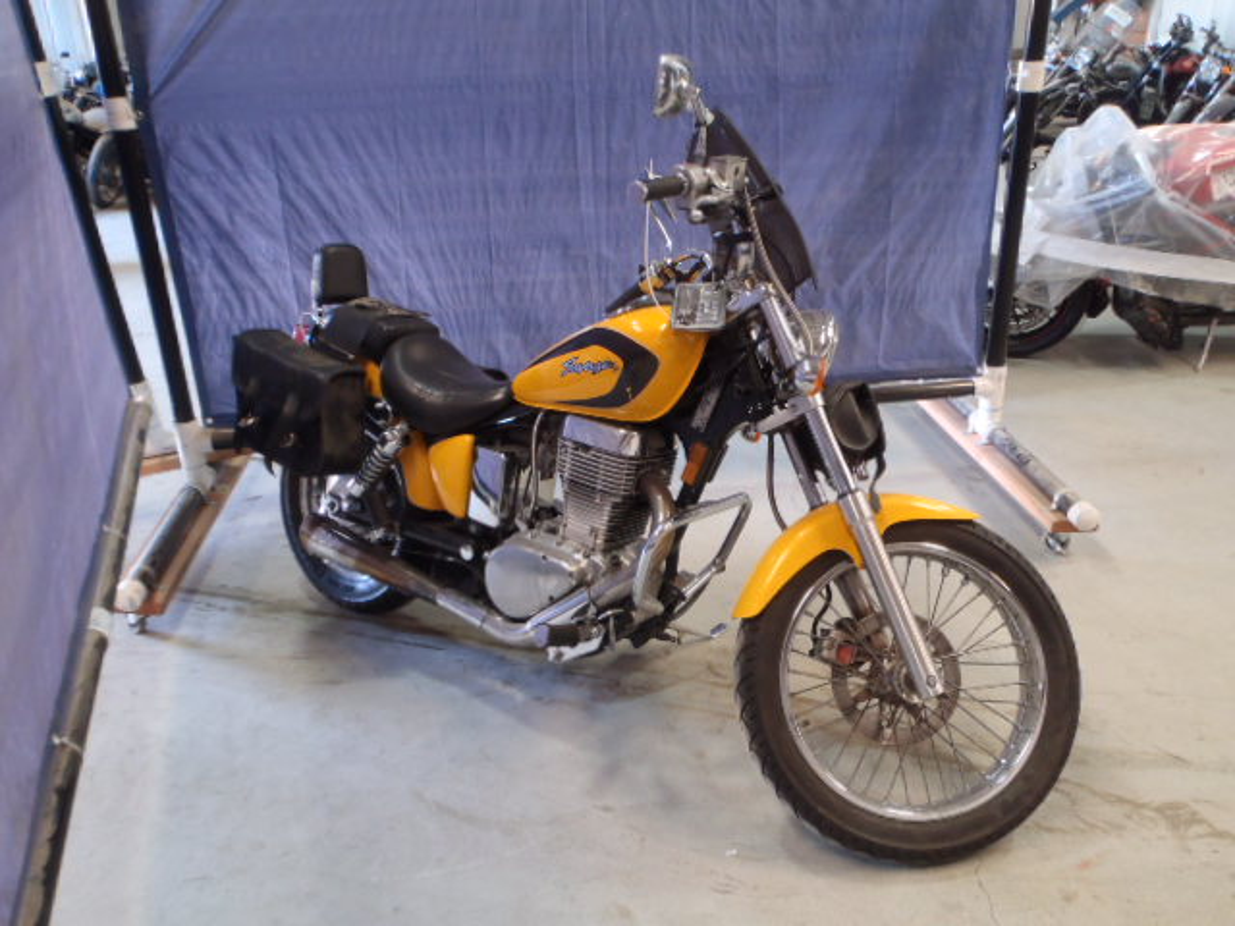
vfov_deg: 49.7
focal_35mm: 28
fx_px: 999
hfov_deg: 63.4
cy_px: 463
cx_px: 618
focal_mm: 5
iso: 200
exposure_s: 1/8
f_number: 3.5
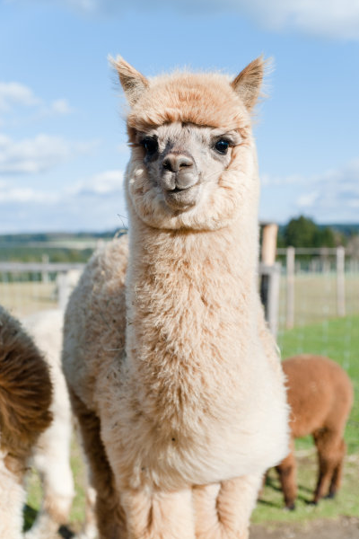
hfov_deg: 25.5
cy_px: 266
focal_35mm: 53
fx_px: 793
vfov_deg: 37.5
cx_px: 182
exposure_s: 1/800
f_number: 5
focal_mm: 52
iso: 200
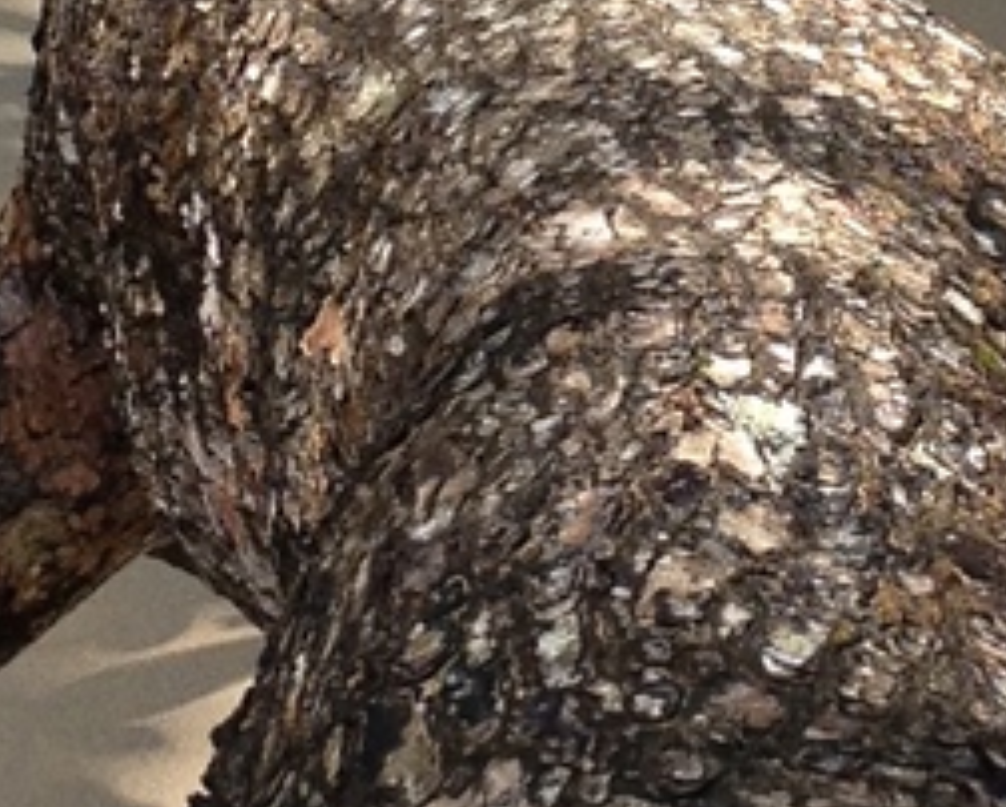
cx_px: 559
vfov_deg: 7.1
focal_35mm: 217
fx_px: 6466
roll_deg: +3.2
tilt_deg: -15.7
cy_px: 36
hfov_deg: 8.9
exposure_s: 1/541
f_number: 2.4
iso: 50
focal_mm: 4.28
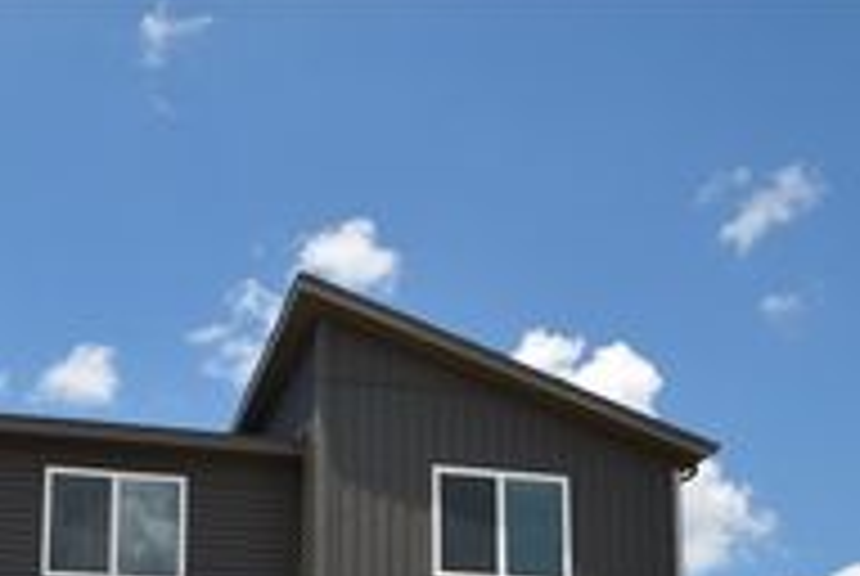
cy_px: 736
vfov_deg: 25.1
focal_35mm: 47
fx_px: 1125
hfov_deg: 40.7
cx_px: 221
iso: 100
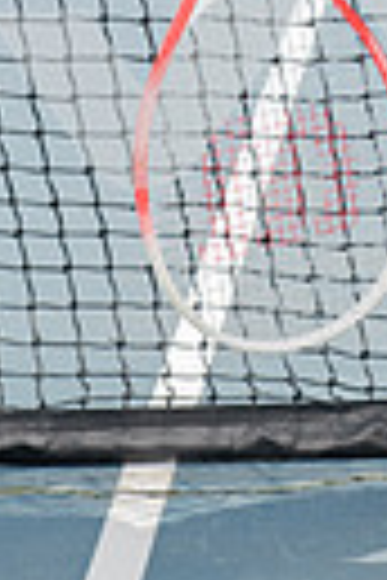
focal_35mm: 167
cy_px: -265
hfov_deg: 8.0
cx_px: 590
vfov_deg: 11.8
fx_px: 2693
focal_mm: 48
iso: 100
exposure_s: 1/400
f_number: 5.6
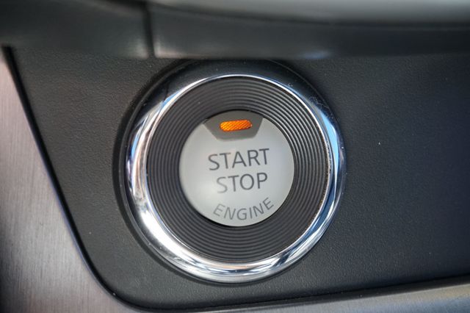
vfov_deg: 27.2
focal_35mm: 50
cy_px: 156
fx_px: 646
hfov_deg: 40.0
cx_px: 235
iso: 250
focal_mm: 33
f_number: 5
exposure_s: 1/60
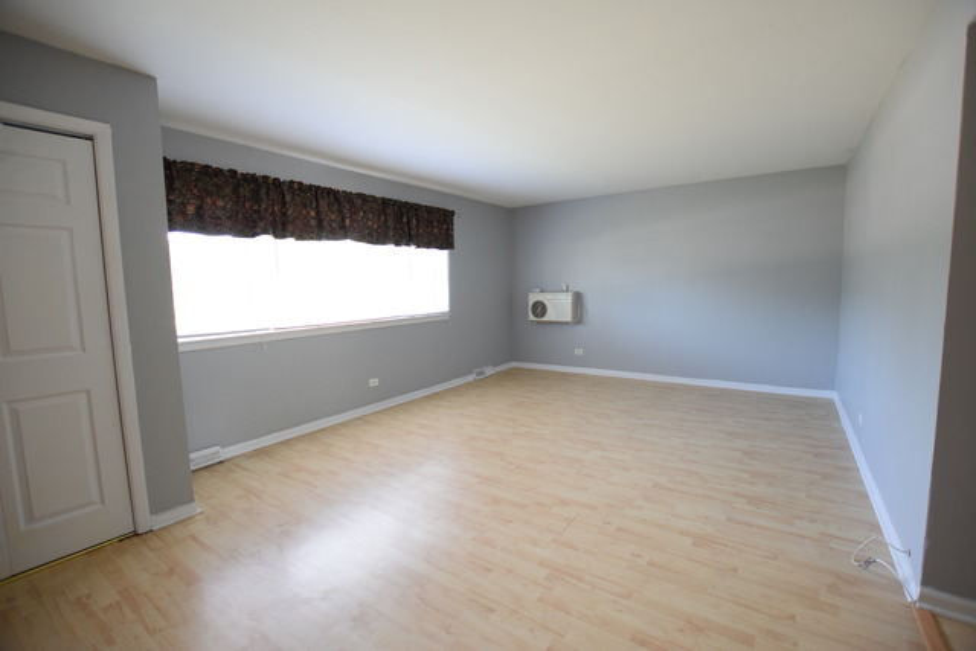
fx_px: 407
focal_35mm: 15
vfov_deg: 77.4
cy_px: 326
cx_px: 488
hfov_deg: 100.4
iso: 1000
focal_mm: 10
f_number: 3.5
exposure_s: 1/60
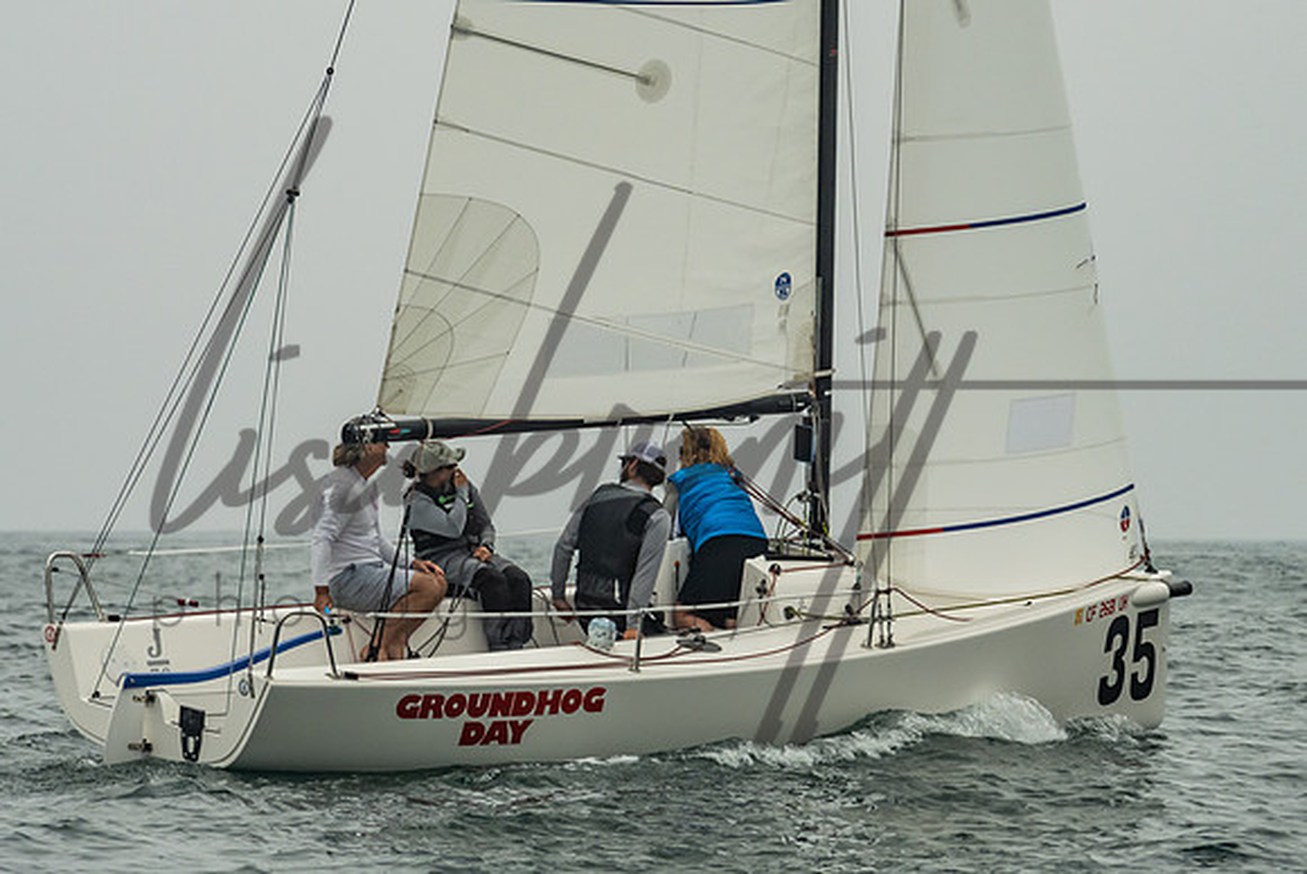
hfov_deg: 7.1
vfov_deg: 4.7
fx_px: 10554
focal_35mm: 290
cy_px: 356
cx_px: 620
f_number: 9
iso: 800
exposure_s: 1/2500
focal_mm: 200
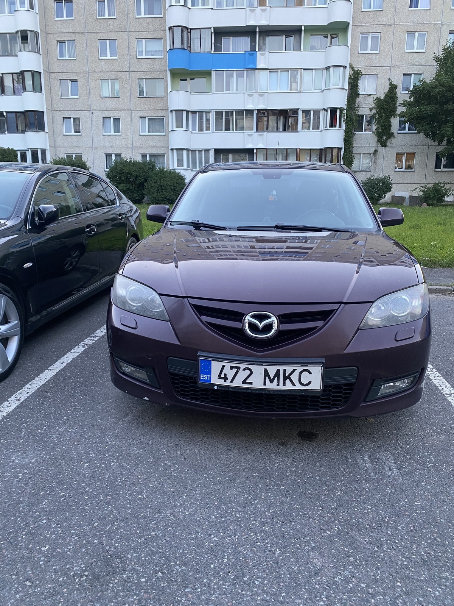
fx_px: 455
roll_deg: -0.5
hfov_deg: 53.1
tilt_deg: -14.4
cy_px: 303
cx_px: 227
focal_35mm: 26
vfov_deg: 67.3
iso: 125
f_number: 1.8
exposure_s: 1/72
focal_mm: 4.25
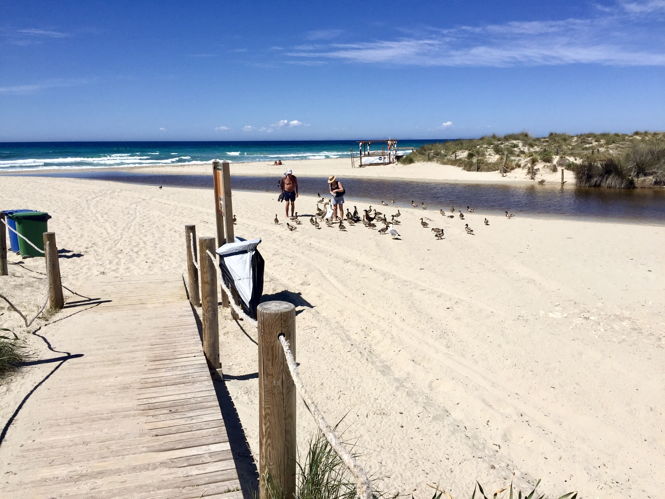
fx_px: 557
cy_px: 250
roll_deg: +0.2
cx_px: 332
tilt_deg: -11.4
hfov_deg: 61.7
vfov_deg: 48.2
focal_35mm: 29
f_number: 2.2
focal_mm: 4.15
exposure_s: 1/3968
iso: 32
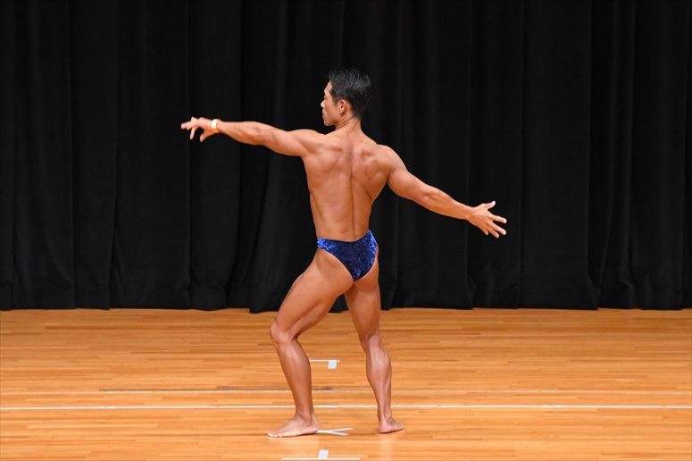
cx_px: 346
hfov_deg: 7.6
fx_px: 5188
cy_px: 230
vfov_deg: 5.1
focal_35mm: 270
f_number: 5.6
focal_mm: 180
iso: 4000
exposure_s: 1/400
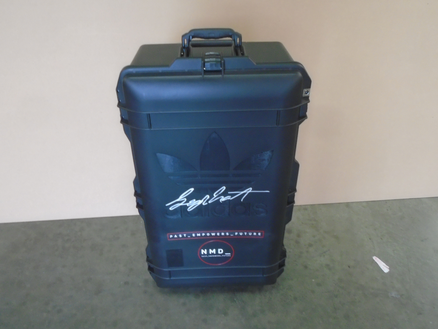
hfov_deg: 58.4
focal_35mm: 31
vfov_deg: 45.4
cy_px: 164
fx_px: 392
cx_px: 219
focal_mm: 5.5
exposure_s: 1/25
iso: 400
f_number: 3.5
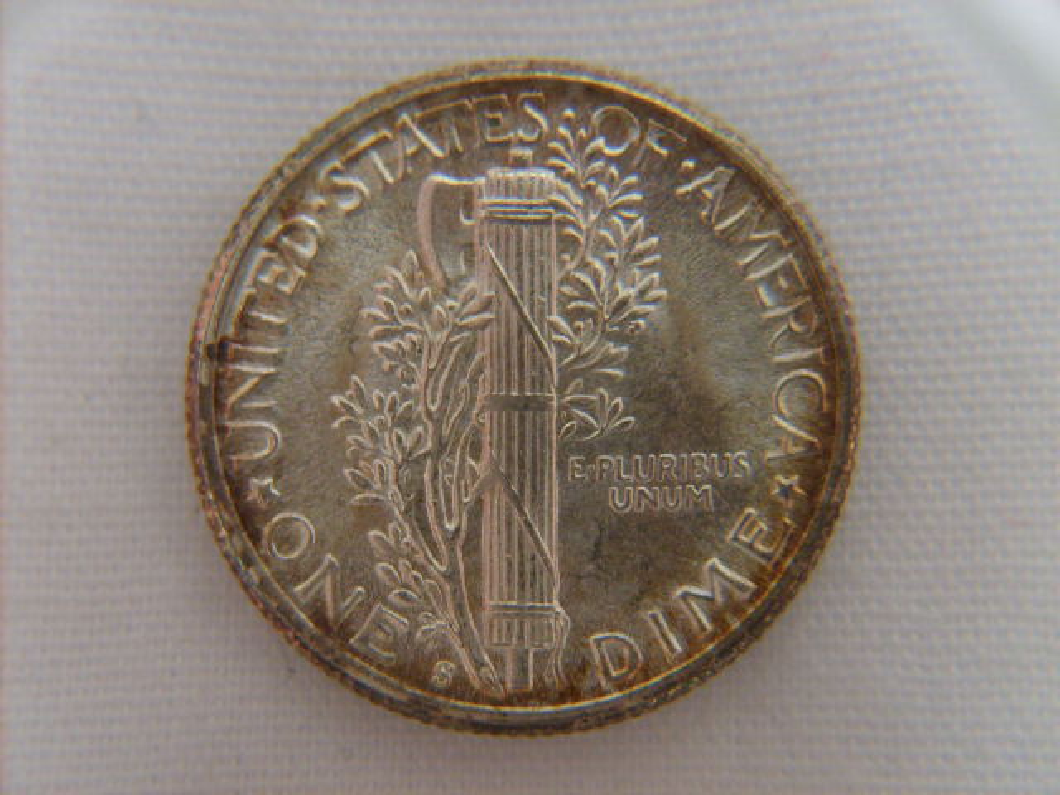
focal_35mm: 35
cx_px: 530
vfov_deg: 40.7
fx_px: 1072
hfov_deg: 52.6
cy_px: 398
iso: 166
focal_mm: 5.8
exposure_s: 1
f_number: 2.8
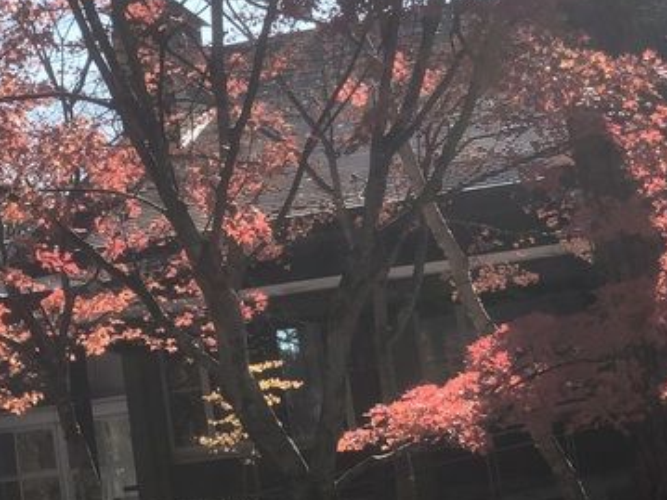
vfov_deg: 12.5
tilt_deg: +10.1
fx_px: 2273
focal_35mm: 118
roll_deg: +6.6
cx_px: -79
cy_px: 98
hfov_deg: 16.2
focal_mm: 6
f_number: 2.4
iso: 16
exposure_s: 1/640
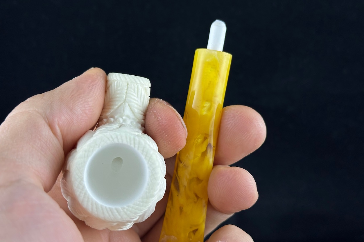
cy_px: 107
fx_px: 516
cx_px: 182
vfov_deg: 26.5
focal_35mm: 51
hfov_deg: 38.9
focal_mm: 6.86
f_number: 1.78
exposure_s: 1/292
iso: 64
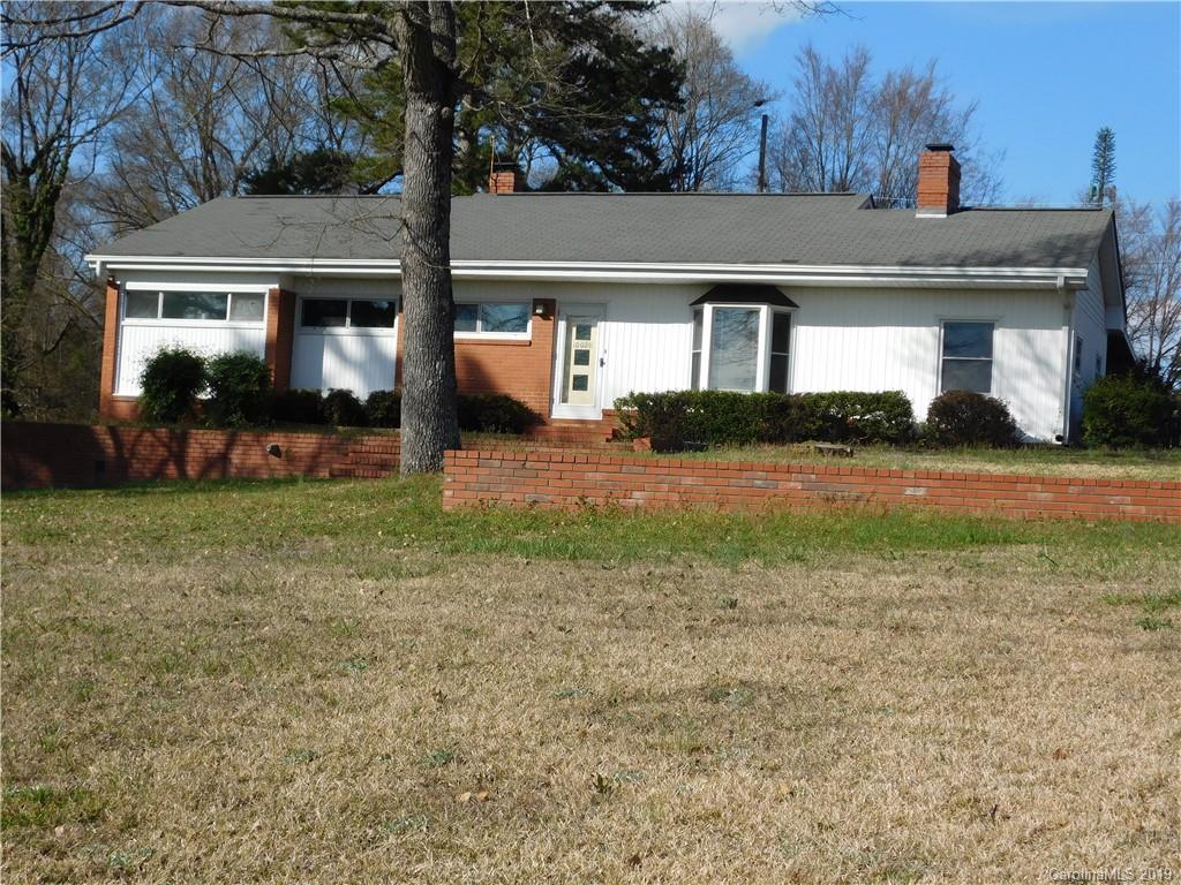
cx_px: 590
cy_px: 442
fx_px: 2013
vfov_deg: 24.8
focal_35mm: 59
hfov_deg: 32.7
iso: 125
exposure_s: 1/1250
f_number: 4
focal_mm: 10.4
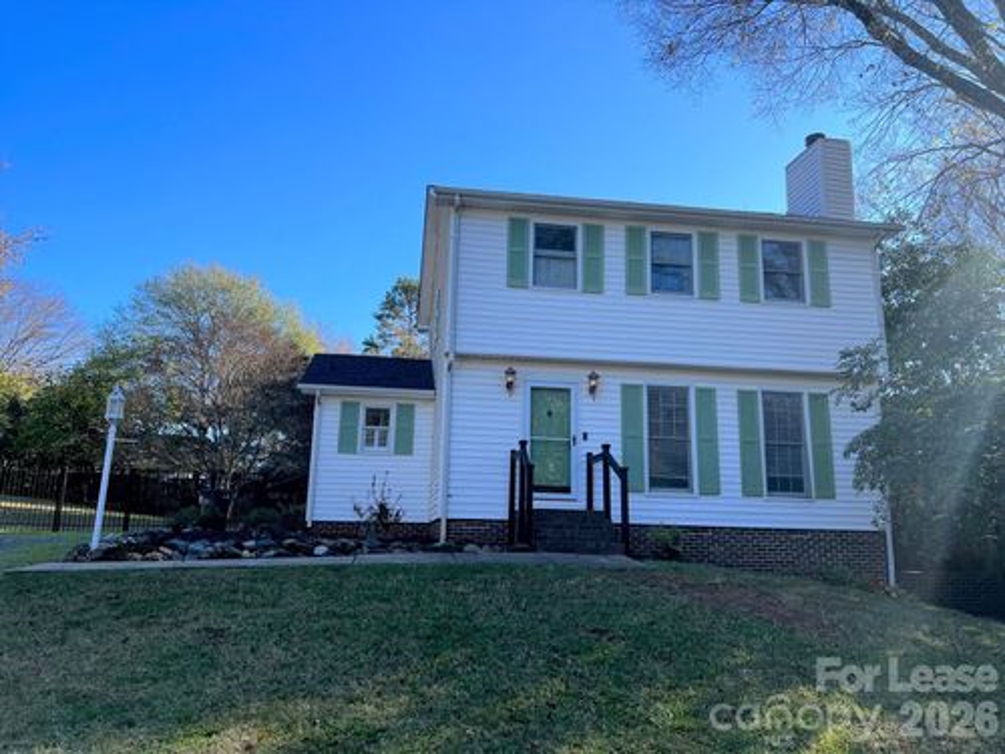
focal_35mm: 26
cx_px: 502
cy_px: 377
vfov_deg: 53.1
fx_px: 755
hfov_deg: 67.3
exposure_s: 1/1621
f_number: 1.5
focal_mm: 5.7
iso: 50
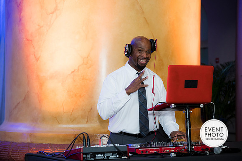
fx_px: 660
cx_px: 121
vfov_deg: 13.9
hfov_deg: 20.8
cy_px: 80
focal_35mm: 98
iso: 800
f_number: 4
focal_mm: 95
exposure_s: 1/100
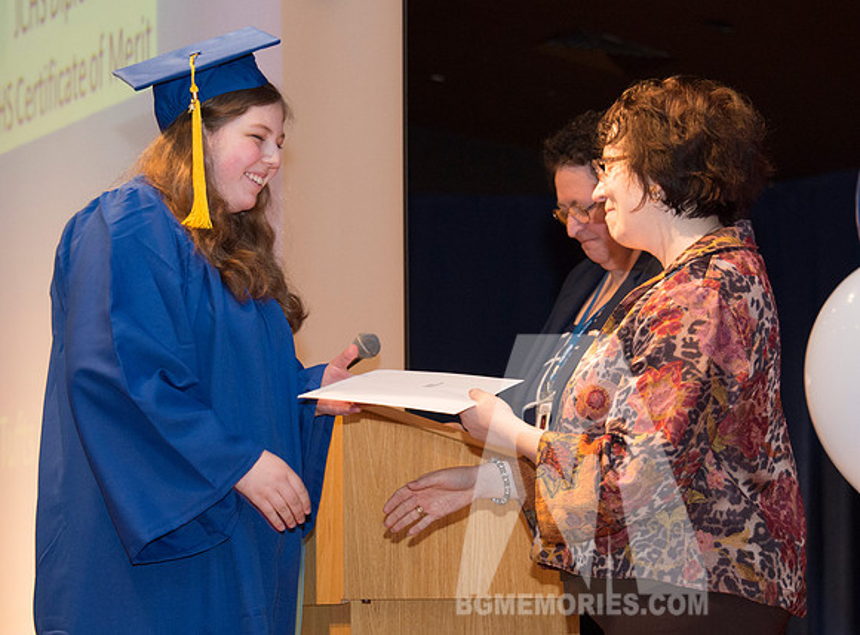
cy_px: 381
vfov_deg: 10.6
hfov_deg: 14.3
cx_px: 407
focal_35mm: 139
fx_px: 3434
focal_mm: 98
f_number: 5.3
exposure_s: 1/80
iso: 2000
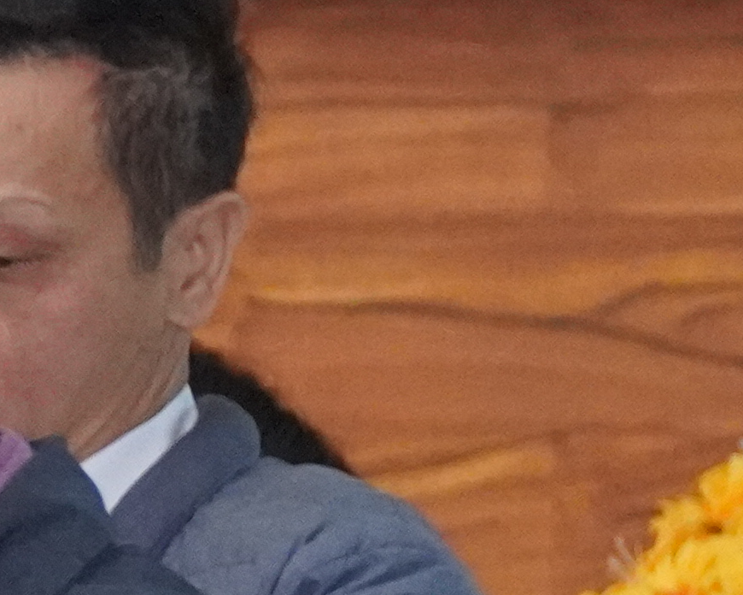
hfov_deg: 5.6
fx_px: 7042
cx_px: -1664
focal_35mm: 320
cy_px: 926
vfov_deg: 4.8
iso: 5000
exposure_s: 1/160
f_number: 4
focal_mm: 33
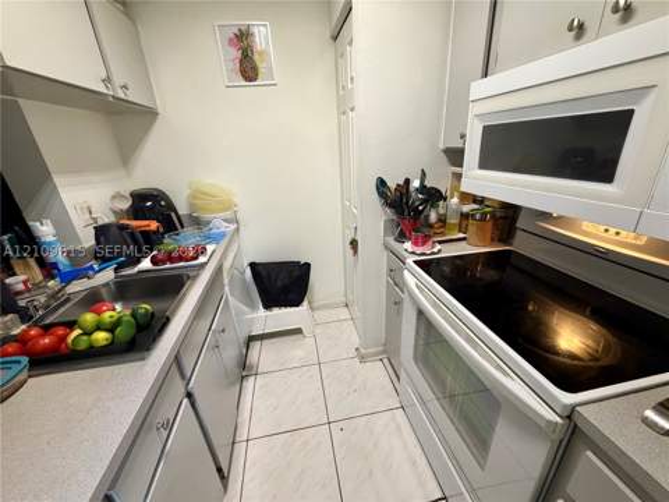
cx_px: 334
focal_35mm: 14
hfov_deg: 102.1
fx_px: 271
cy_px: 251
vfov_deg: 85.7
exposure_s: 1/120
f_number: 2.2
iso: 320
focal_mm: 2.22
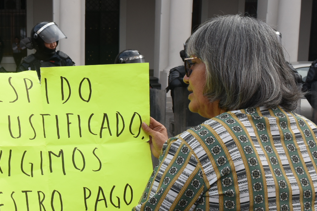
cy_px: 141
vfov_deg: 21.5
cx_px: 55
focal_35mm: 63
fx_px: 555
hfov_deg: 30.9
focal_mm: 35
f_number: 11
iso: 800
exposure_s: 1/320
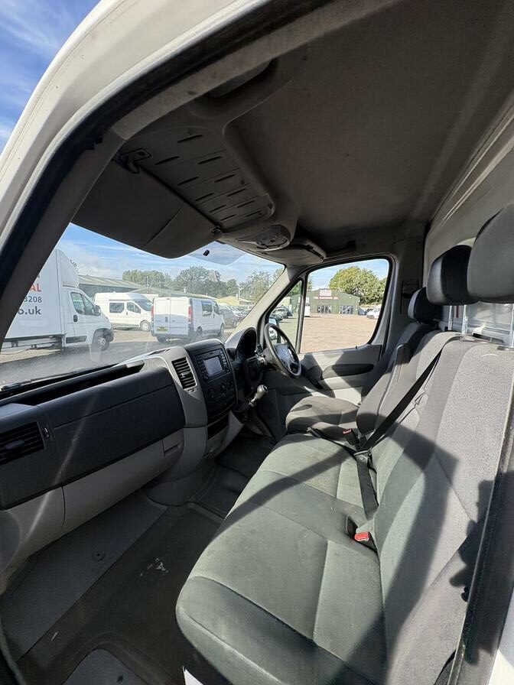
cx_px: 257
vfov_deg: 102.1
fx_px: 277
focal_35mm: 14
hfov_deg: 85.7
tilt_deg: -17.4
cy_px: 342
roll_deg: -2.9
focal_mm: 2.22
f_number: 2.2
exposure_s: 1/641
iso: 50
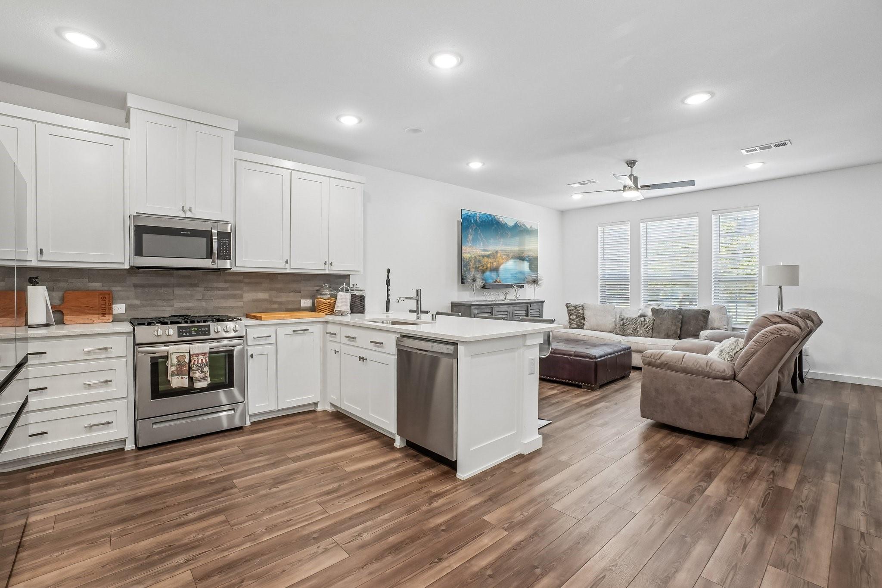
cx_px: 441
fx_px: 367
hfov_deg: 100.4
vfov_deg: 77.3
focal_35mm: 15
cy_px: 294
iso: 400
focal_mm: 10
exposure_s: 1/13
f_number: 8
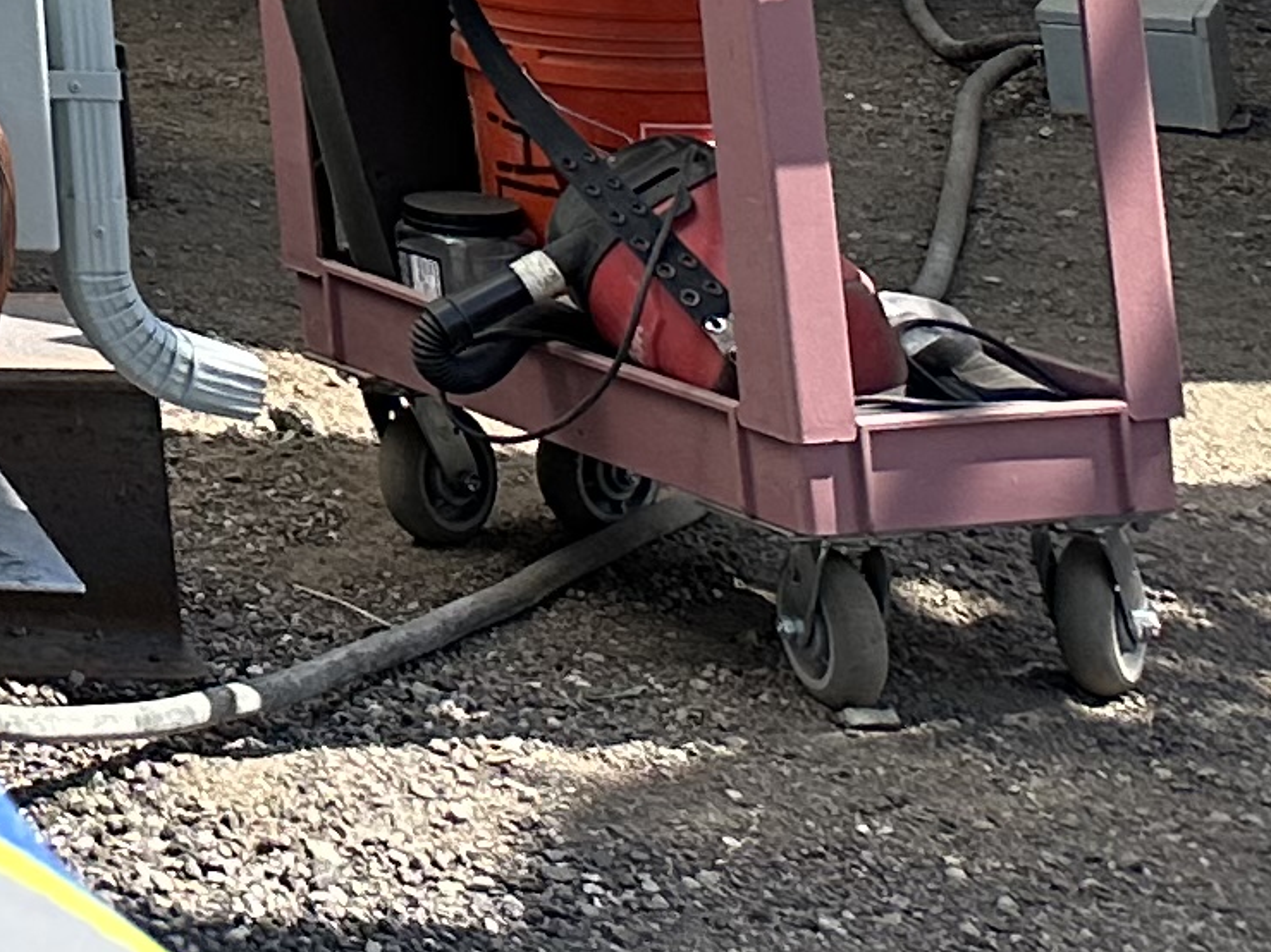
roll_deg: +1.0
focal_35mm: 131
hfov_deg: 11.3
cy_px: -1488
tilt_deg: +7.2
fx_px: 4809
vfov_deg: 9.7
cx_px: -2155
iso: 80
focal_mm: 6.86
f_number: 1.78
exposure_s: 1/2299
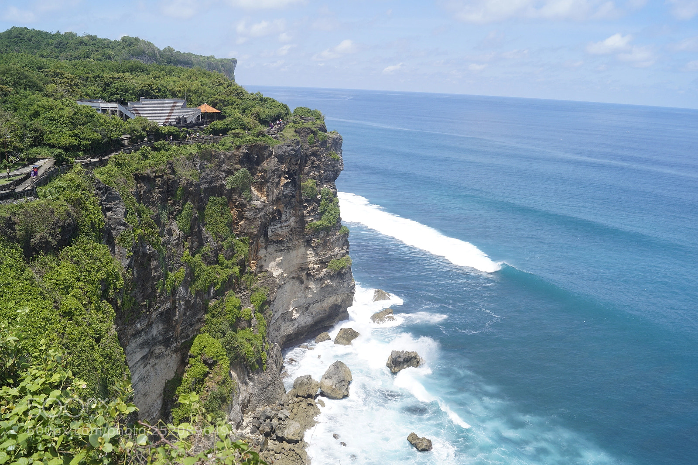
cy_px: 232
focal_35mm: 27
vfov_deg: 47.9
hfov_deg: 67.4
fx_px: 523
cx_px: 349
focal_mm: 18
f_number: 8
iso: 200
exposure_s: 1/500
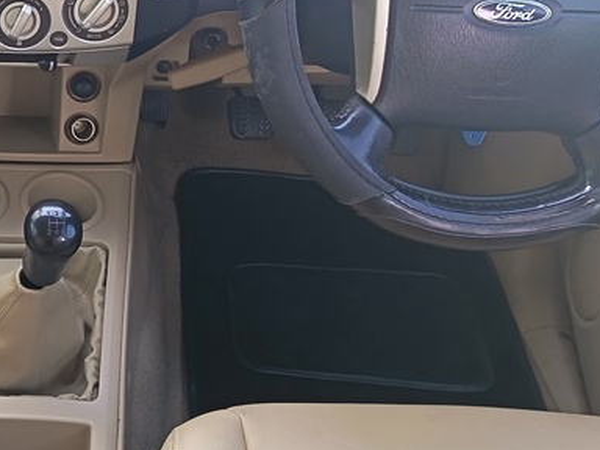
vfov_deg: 22.8
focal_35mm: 64
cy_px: 144
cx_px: 9
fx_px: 1109
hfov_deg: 28.5
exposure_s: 1/100
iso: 445
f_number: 1.75
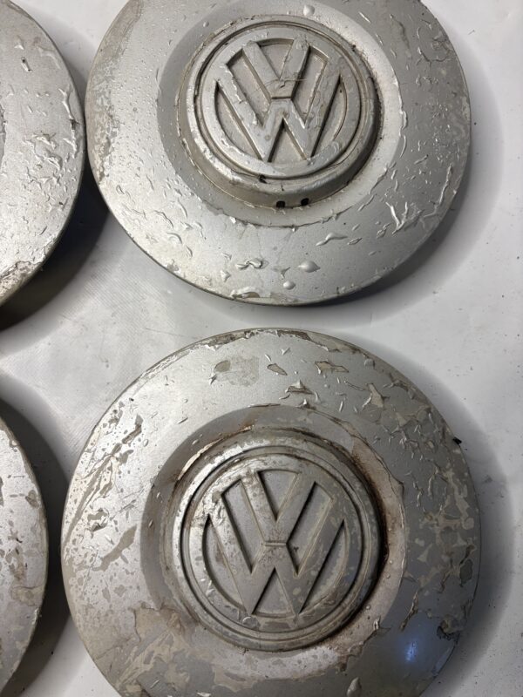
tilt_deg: -82.9
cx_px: 262
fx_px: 524
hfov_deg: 53.1
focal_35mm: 26
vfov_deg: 67.3
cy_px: 348
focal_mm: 5.96
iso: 125
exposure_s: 1/101
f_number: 1.6
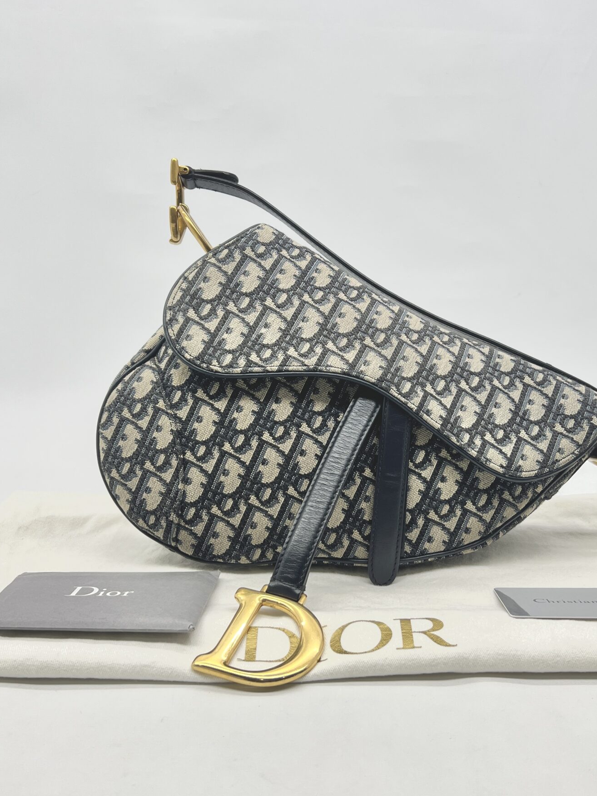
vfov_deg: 49.0
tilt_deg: -11.7
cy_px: 382
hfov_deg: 37.7
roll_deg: +0.0
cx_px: 338
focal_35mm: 38
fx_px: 874
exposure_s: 1/149
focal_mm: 5.7
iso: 32
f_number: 1.5
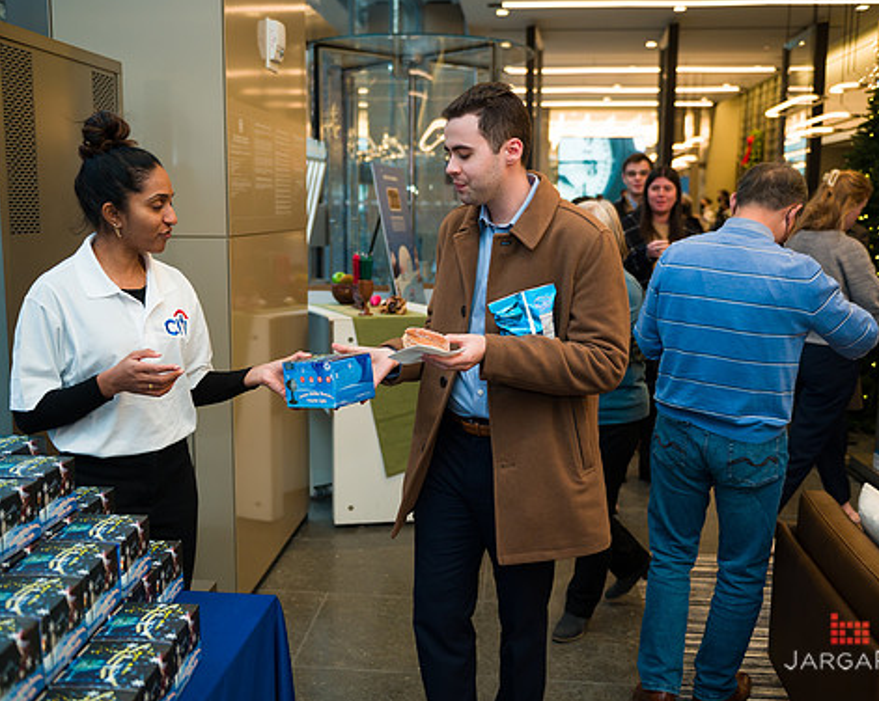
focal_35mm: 37
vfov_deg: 40.1
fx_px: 962
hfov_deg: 49.1
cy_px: 350
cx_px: 422
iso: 400
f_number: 3.2
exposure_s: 1/200
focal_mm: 32
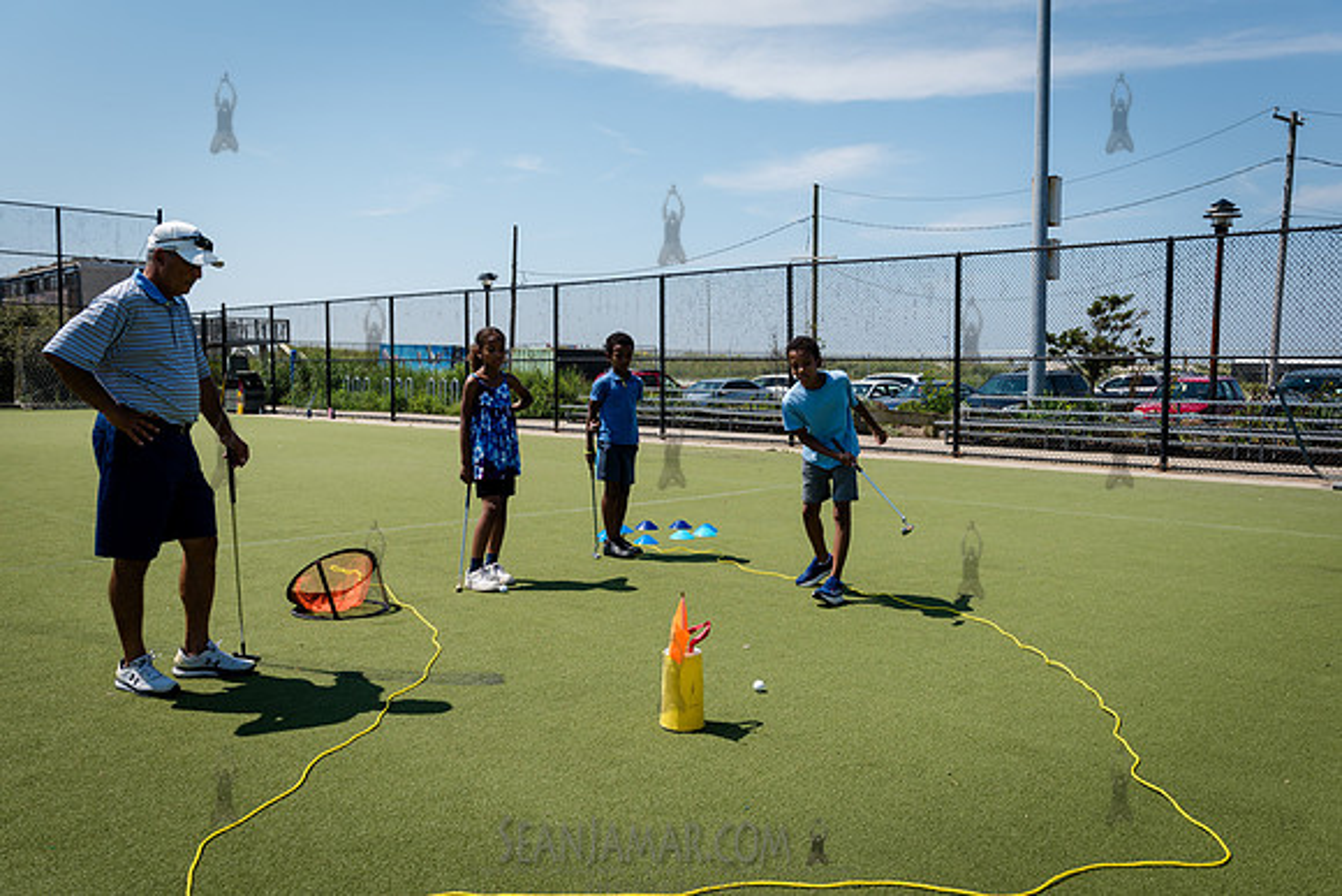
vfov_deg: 43.6
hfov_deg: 61.9
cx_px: 671
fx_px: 1119
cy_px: 448
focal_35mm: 30
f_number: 5
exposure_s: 1/800
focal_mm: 29
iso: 100
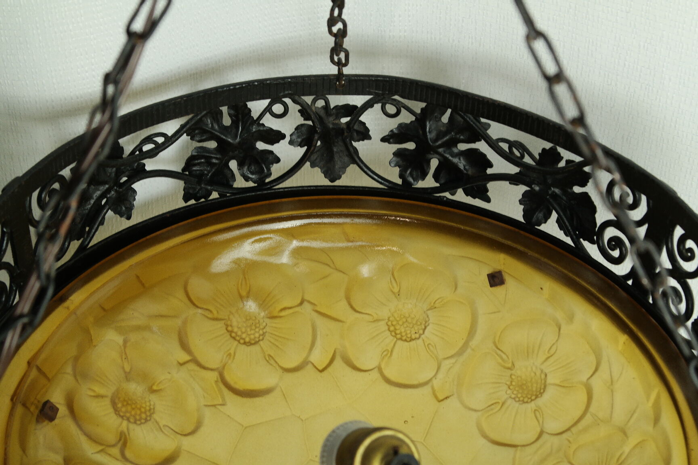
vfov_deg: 17.7
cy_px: 232
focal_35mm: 77
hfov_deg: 26.3
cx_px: 349
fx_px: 1493
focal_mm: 50
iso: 400
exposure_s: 1/30
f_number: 5.6
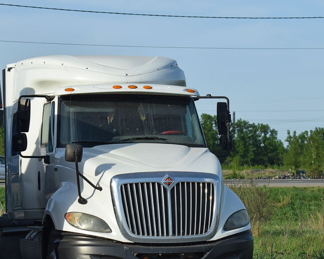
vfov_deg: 12.4
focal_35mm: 125
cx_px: 117
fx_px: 1196
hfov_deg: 15.4
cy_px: 150
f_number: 6.3
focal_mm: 55
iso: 200
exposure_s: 1/800
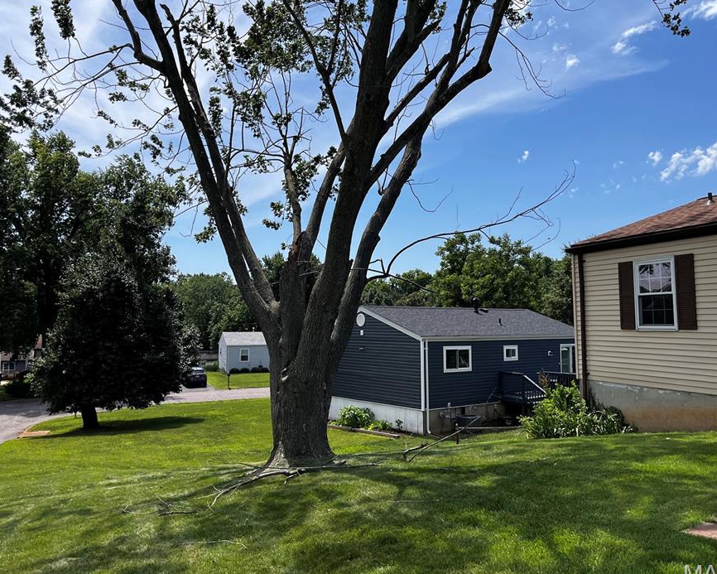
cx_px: 343
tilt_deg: +4.1
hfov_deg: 58.7
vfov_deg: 48.5
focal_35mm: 30
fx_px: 637
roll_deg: +0.1
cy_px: 273
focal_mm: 5.1
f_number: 1.6
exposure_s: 1/3521
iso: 50
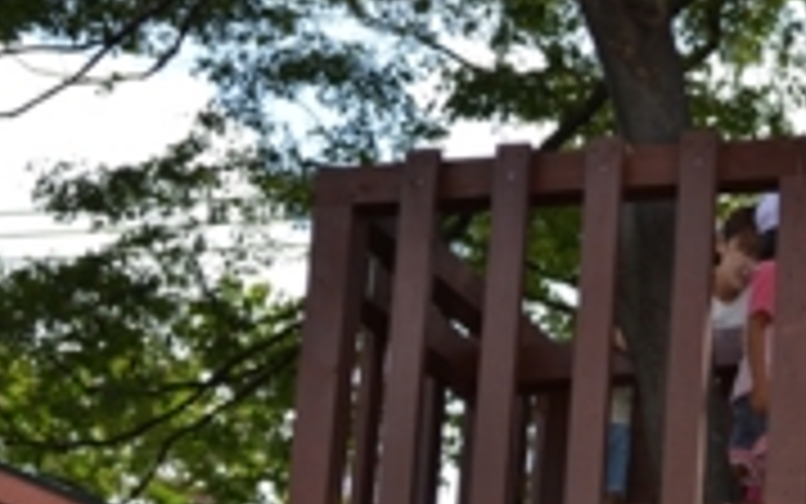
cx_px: 896
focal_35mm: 123
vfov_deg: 10.6
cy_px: 520
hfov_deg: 16.4
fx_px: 2703
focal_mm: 36
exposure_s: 1/200
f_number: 5
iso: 100
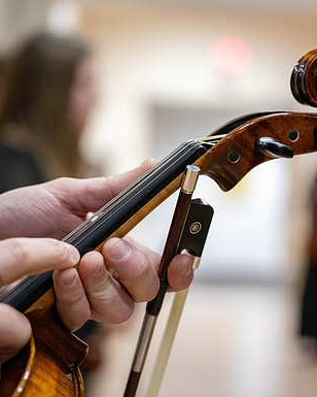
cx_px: 146
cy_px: 198
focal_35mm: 92
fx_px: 1079
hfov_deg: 16.7
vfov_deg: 20.8
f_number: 2.8
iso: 6400
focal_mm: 65
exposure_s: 1/250
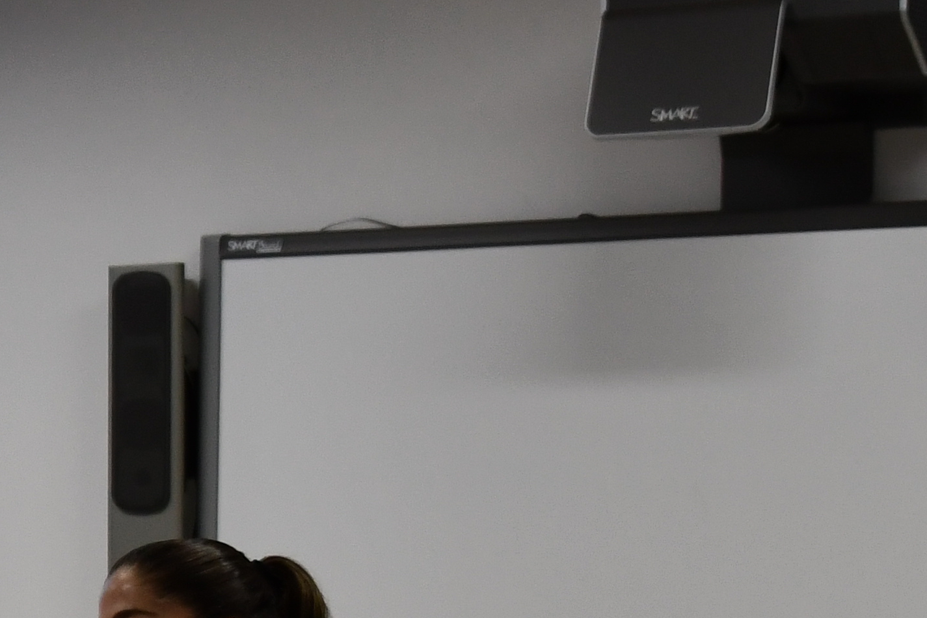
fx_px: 4326
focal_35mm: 168
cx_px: -538
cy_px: 718
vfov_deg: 8.1
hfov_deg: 11.6
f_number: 2.8
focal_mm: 29
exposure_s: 1/250
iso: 640
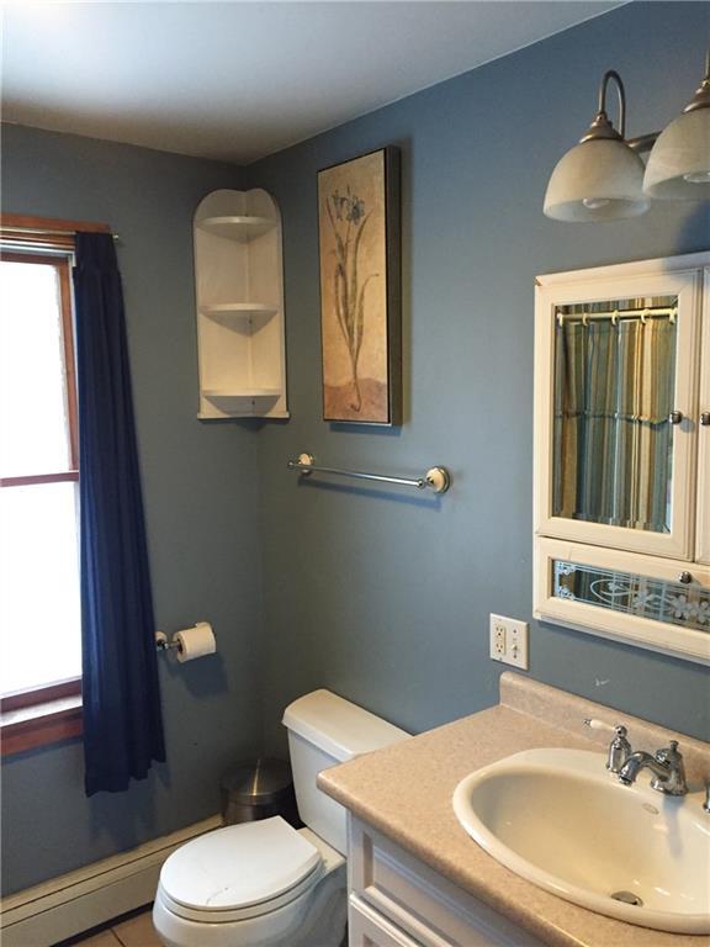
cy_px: 474
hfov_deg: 48.2
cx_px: 355
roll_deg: +1.2
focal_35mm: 29
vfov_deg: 61.7
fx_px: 793
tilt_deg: -5.1
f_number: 2.2
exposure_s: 1/15
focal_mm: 4.15
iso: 250
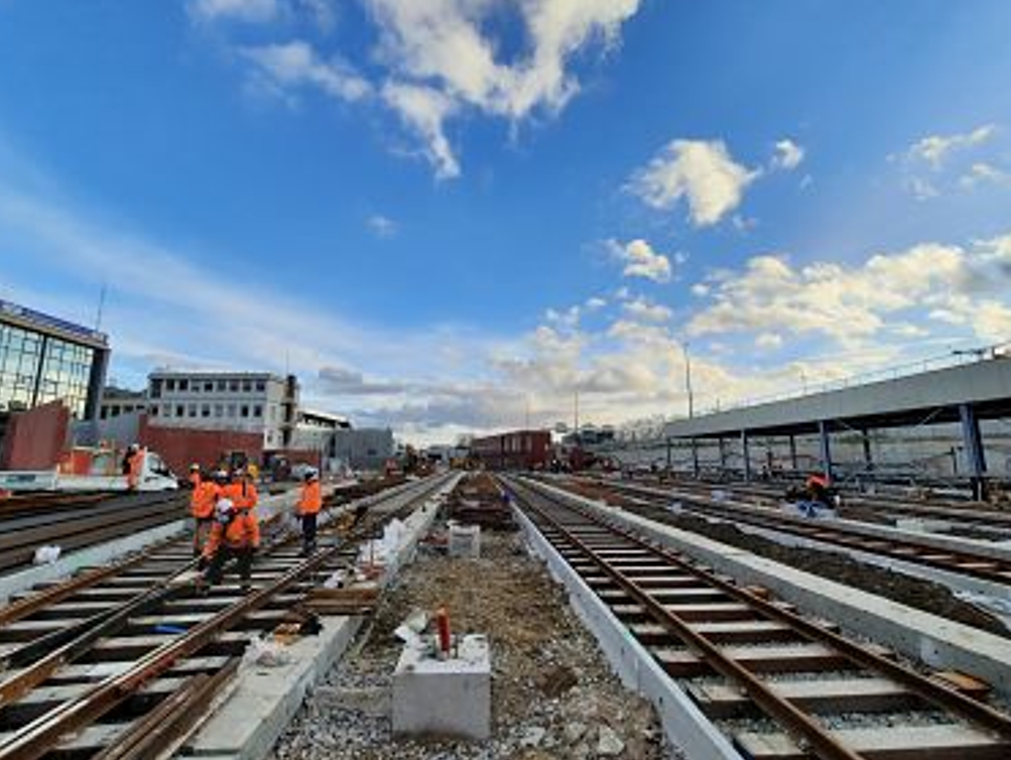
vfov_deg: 85.8
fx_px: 409
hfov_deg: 102.0
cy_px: 387
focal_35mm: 14
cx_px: 515
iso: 40
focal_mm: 1.74
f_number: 2.2
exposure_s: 1/859
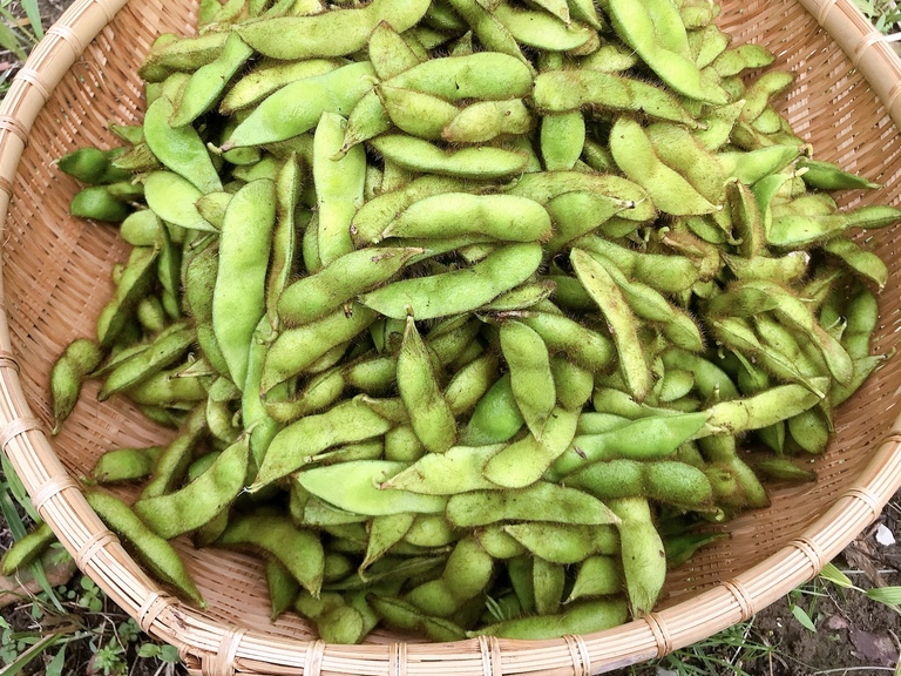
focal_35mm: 35
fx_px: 911
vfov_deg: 40.4
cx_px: 447
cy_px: 257
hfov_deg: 52.6
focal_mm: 3.99
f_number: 1.8
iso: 20
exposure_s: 1/367
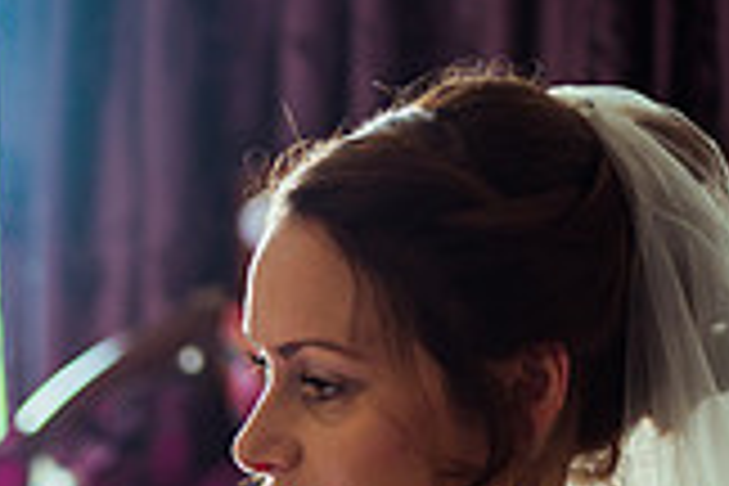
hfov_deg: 11.2
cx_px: -189
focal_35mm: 179
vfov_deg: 7.6
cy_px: 666
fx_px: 3624
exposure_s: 1/40
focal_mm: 50
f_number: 1.8
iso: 110
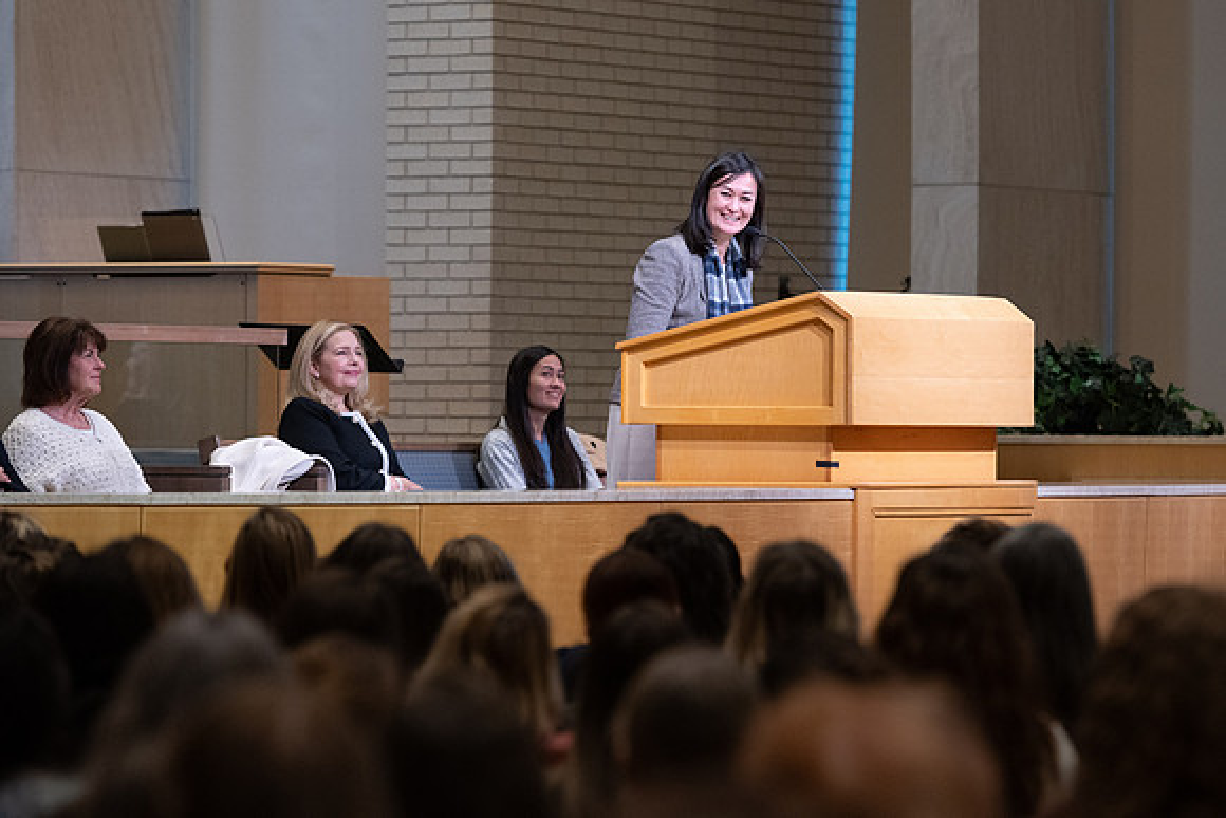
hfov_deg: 11.2
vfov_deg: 7.5
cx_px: 697
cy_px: 369
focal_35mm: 183
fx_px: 6226
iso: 1600
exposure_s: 1/400
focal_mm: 145
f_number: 3.5
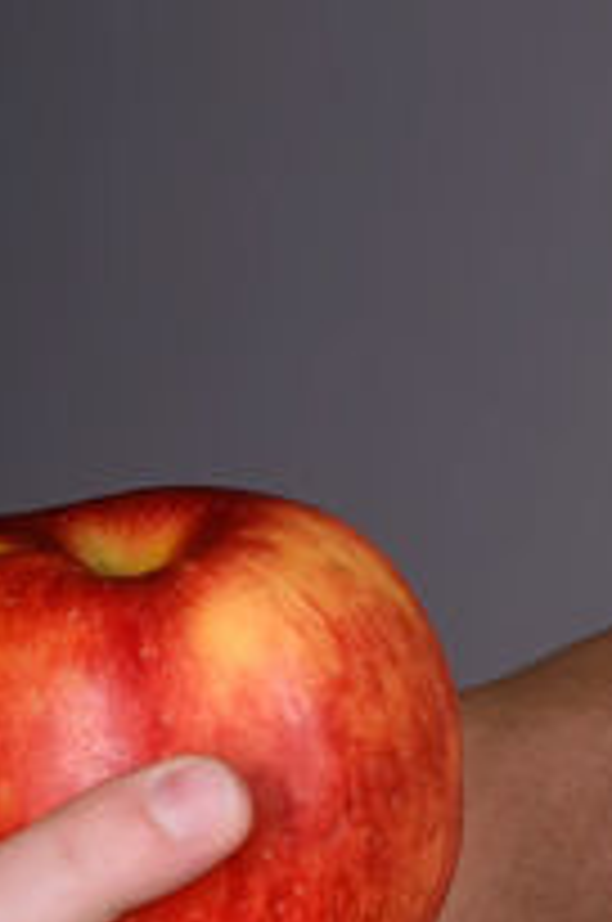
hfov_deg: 3.0
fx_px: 11820
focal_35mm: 462
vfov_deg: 4.5
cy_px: 688
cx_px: 1019
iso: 100
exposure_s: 1/160
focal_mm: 70
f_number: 11
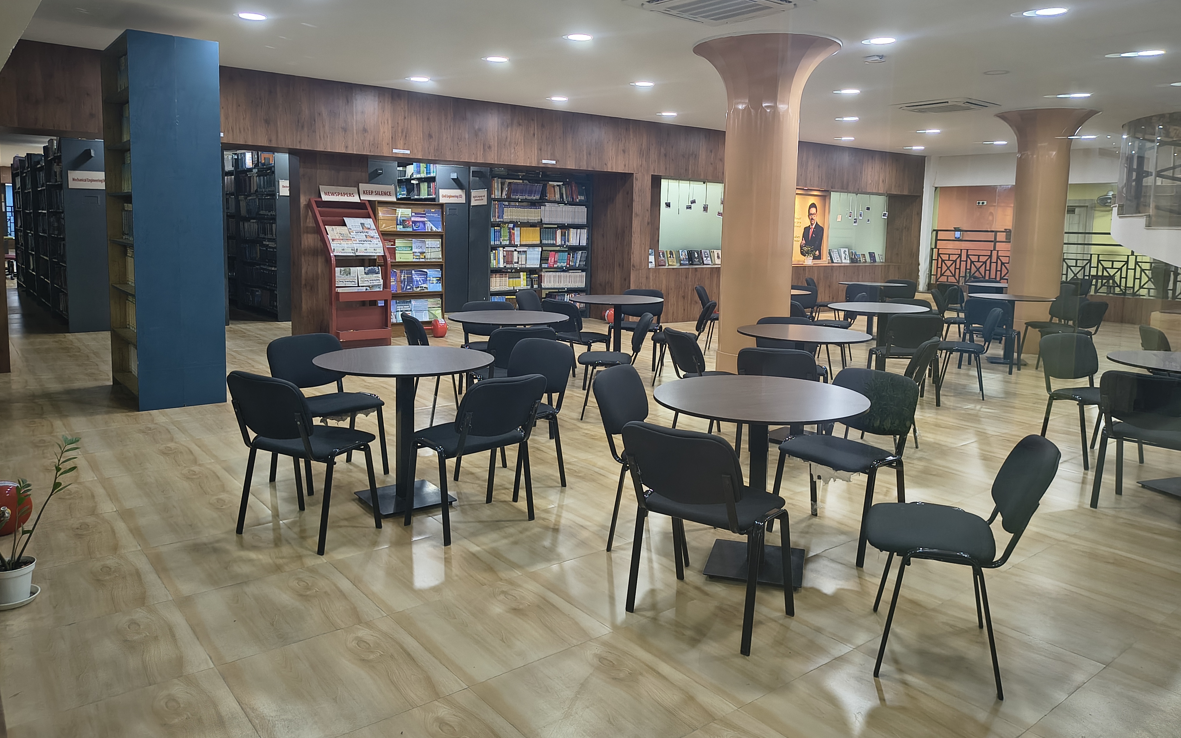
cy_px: 307
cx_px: 600
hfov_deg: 70.4
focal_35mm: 26
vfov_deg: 47.4
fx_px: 837
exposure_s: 1/50
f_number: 1.8
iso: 551
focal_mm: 5.56
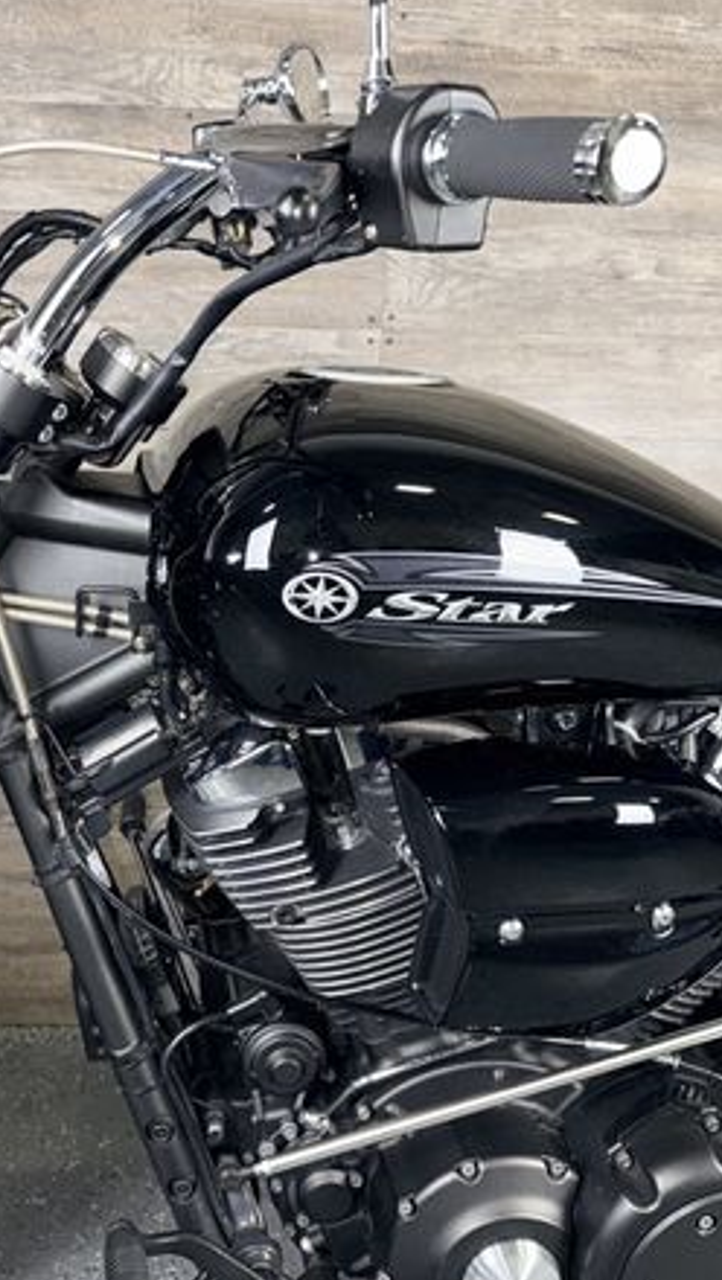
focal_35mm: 38
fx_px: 1291
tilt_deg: -5.1
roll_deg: -0.7
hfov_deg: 30.6
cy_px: 628
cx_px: 169
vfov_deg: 52.8
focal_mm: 6.76
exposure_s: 1/30
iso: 64
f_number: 1.78
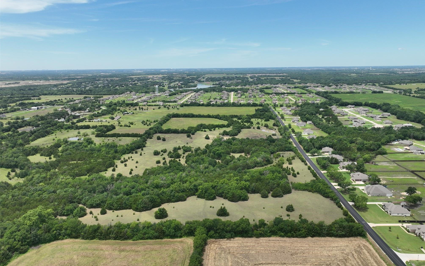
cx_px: 217
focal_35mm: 26
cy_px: 123
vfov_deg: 47.6
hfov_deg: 70.4
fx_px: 301
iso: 150
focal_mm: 12.29
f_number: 2.8
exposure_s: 1/500
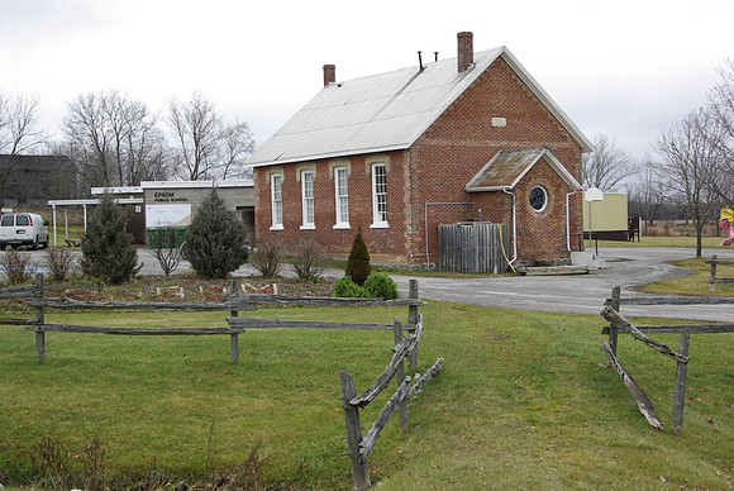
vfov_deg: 26.5
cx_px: 367
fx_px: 1041
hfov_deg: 38.8
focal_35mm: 51
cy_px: 246
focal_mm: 34
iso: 400
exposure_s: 1/250
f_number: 6.3
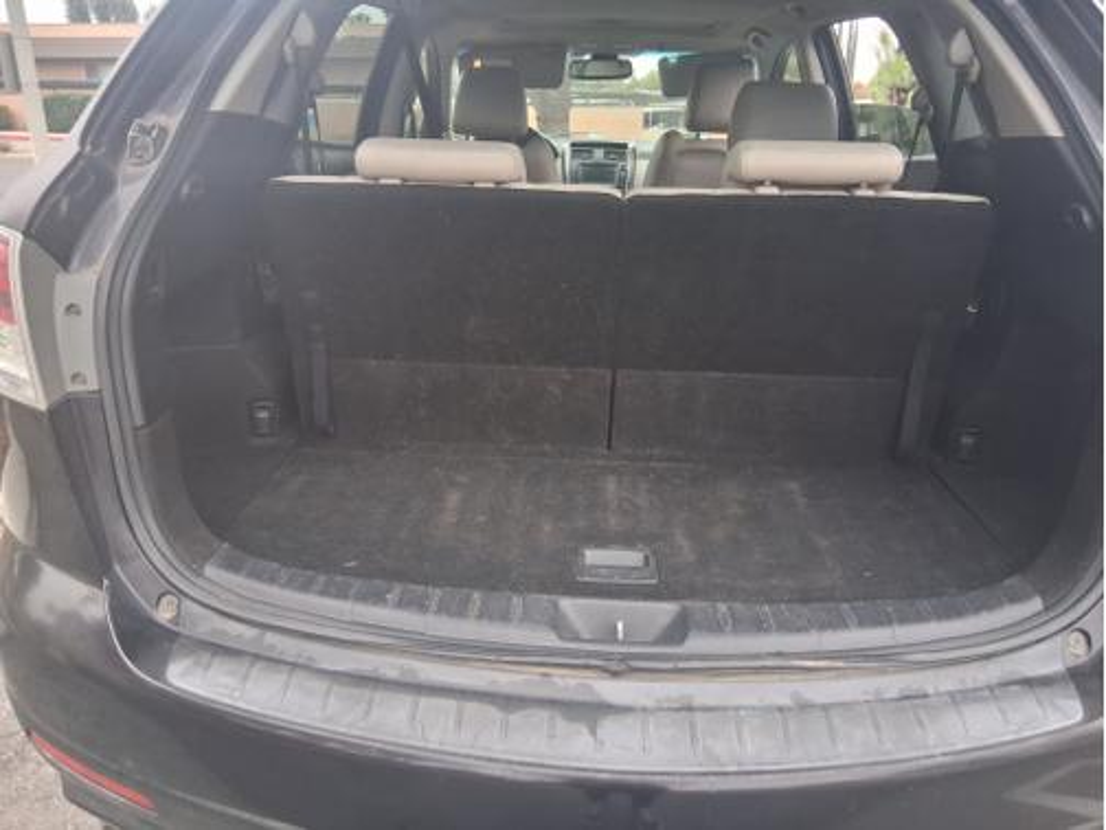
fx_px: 831
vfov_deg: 53.1
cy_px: 415
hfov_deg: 67.3
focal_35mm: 26
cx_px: 553
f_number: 1.8
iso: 400
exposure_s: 1/100
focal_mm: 3.98
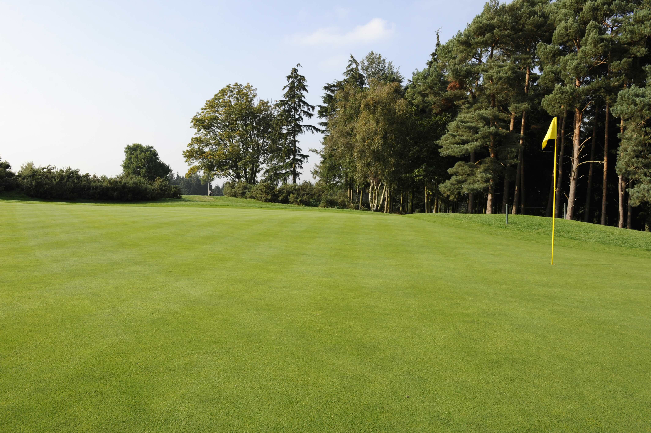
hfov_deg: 73.8
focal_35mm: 24
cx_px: 326
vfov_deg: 53.1
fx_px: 434
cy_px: 216
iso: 800
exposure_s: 1/500
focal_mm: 24
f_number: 11
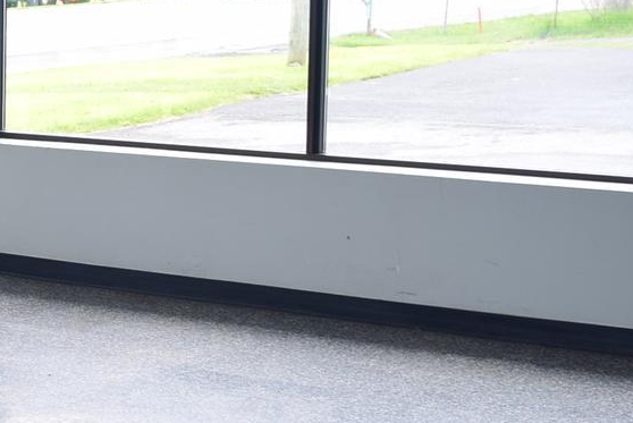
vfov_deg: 13.8
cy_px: 209
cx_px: -370
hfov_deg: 17.9
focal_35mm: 99
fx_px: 1742
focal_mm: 18
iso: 250
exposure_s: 1/160
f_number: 6.3
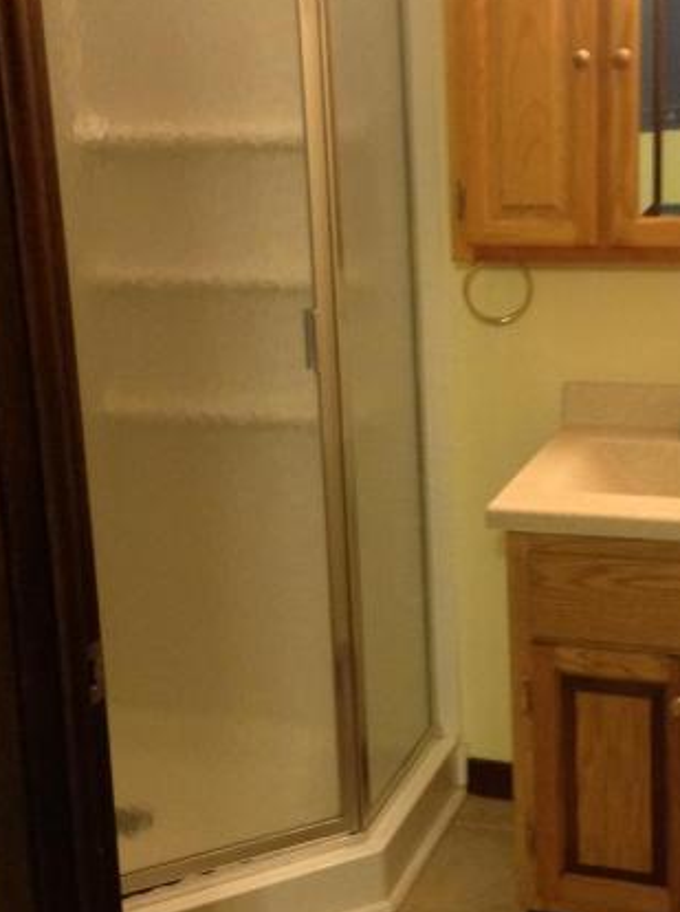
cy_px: 443
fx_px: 1708
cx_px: 428
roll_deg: +1.8
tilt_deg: -17.0
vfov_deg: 29.9
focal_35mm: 65
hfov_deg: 22.5
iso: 250
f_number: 2.4
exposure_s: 1/15
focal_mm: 4.28
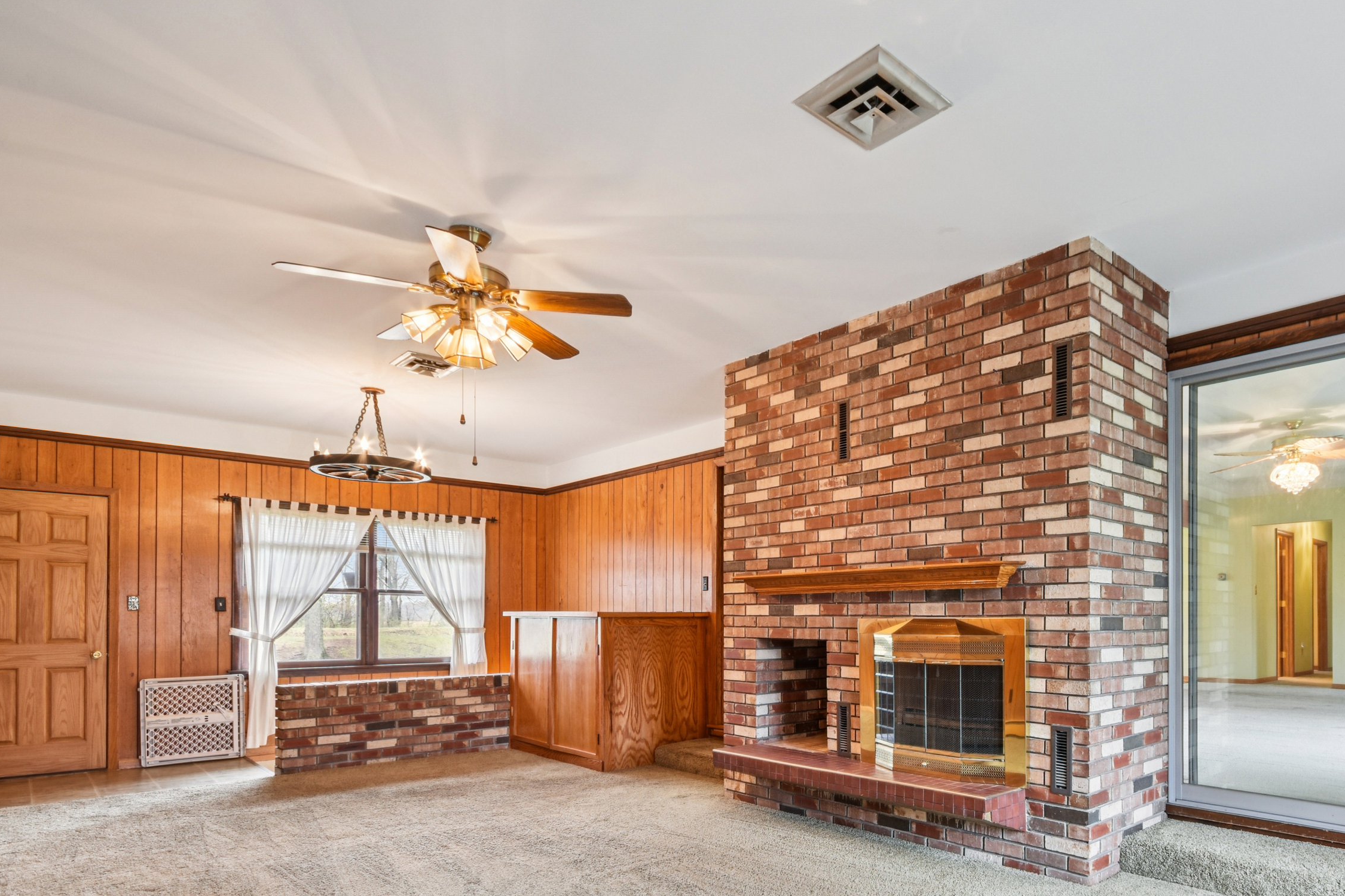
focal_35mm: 20
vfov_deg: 60.5
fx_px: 747
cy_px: 595
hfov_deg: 82.4
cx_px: 837
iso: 400
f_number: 8
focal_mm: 10
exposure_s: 1/6
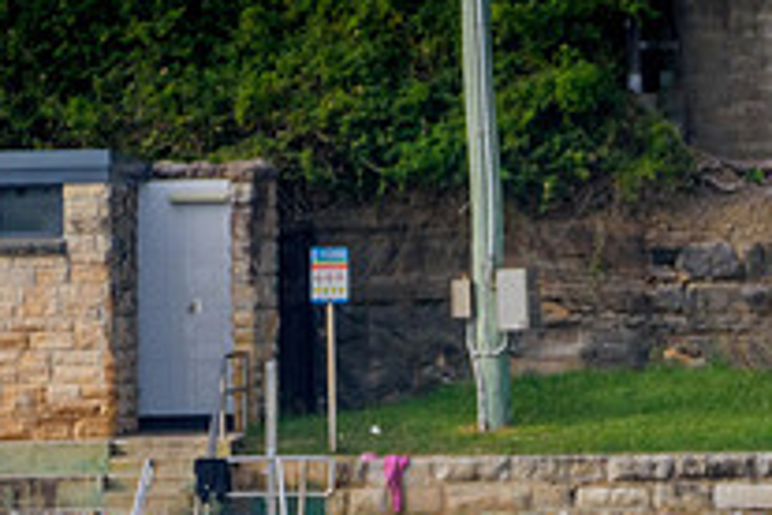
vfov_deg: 0.7
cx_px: 556
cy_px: 696
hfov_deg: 1.0
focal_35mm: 2101
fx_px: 45051
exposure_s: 1/2000
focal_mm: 500
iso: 360
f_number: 5.6
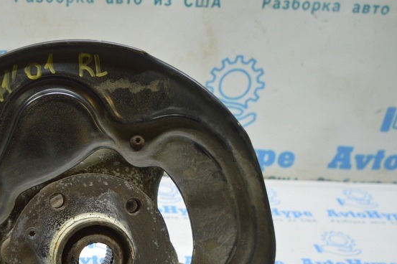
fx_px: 551
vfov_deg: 26.5
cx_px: 76
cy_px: 211
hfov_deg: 38.1
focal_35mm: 50
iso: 400
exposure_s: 1/60
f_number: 3.5
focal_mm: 18
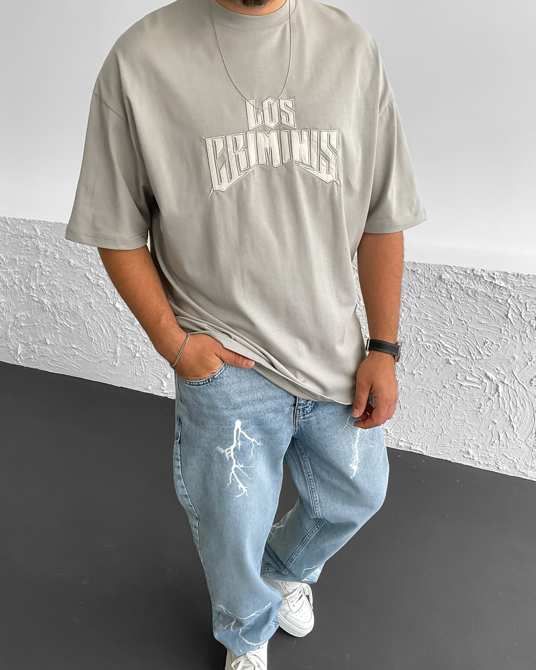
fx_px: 694
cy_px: 336
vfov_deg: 51.5
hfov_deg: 42.2
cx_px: 267
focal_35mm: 35
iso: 64
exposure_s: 1/120
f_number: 1.8
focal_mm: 3
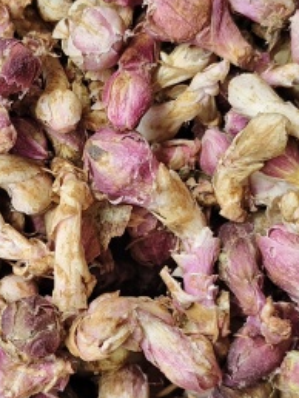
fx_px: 1092
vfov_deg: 20.6
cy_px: 245
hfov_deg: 15.6
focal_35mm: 95
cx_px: 103
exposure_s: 1/855
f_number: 1.88
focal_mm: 5.56
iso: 370
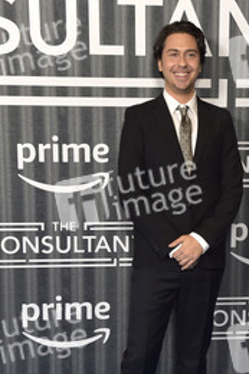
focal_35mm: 74
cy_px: 268
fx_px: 769
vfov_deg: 27.1
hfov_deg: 18.3
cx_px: 171
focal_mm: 48
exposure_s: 1/250
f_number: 6.3
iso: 2500
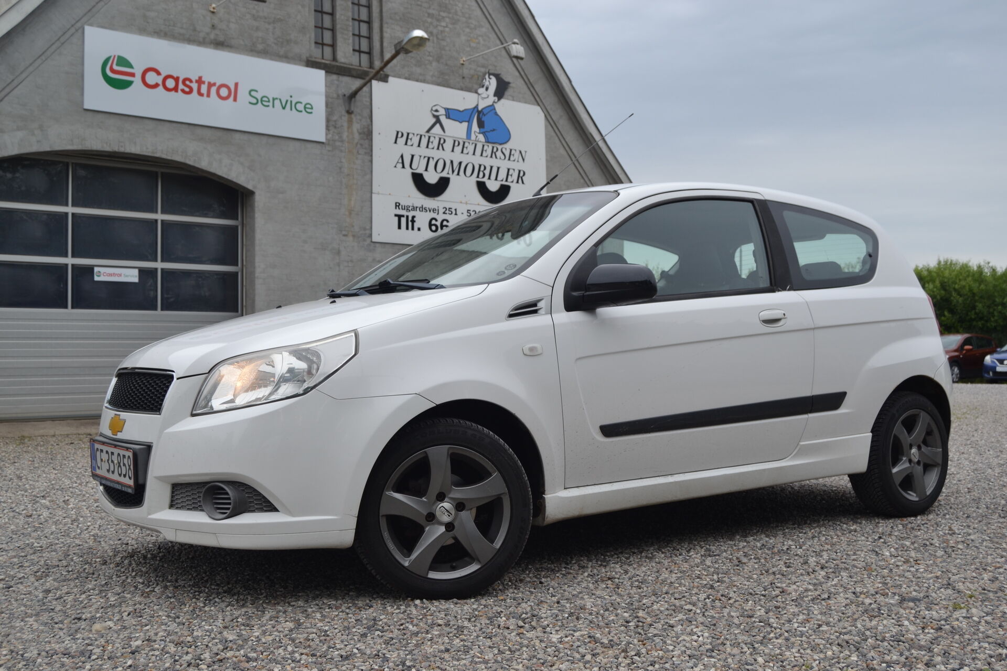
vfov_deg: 36.9
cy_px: 336
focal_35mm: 36
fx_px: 1007
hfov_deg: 53.1
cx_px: 504
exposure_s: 1/160
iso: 100
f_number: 6.3
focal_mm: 24
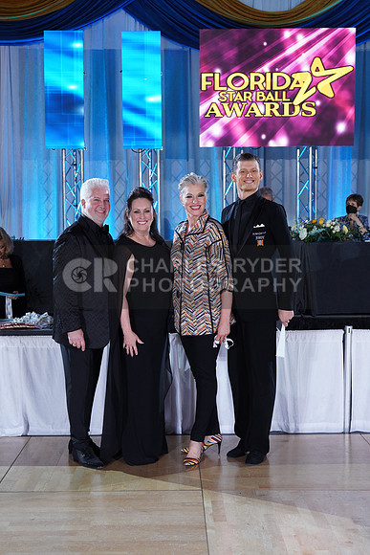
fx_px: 755
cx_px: 185
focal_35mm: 49
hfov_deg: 27.5
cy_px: 278
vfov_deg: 40.3
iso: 1600
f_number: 5
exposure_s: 1/200
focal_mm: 49
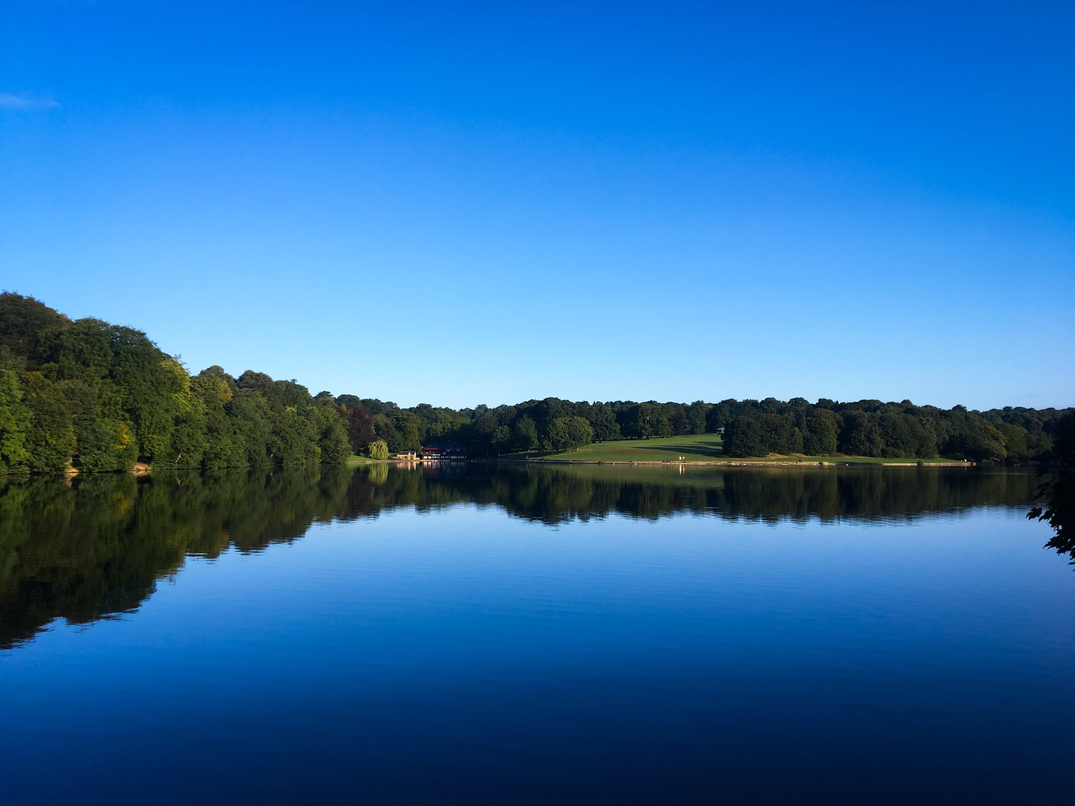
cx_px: 538
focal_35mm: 29
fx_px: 901
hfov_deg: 61.7
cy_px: 403
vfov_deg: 48.2
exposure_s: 1/1166
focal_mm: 4.15
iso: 25
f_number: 2.2
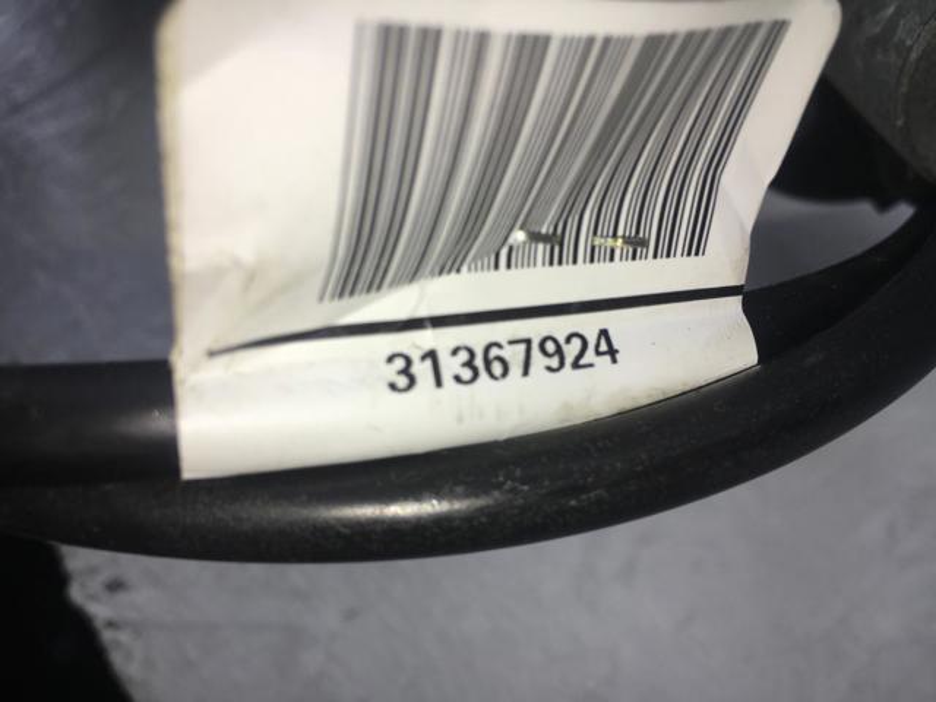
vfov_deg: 48.2
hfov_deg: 61.7
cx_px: 468
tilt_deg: -53.1
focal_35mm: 29
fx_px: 784
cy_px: 351
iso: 25
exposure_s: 1/905
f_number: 2.2
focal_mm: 4.15
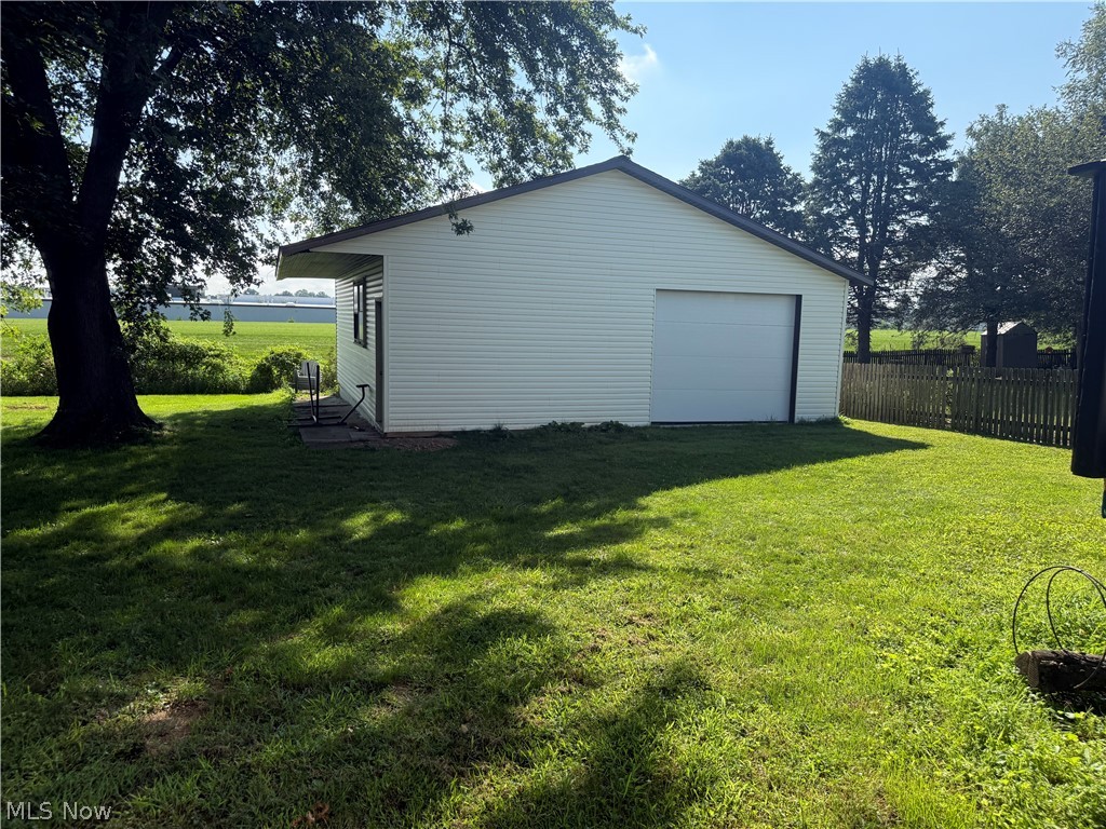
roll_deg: -1.4
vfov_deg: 56.8
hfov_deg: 71.6
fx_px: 767
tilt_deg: -6.7
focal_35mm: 24
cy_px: 414
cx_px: 553
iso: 100
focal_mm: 6.76
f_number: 1.78
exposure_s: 1/2445
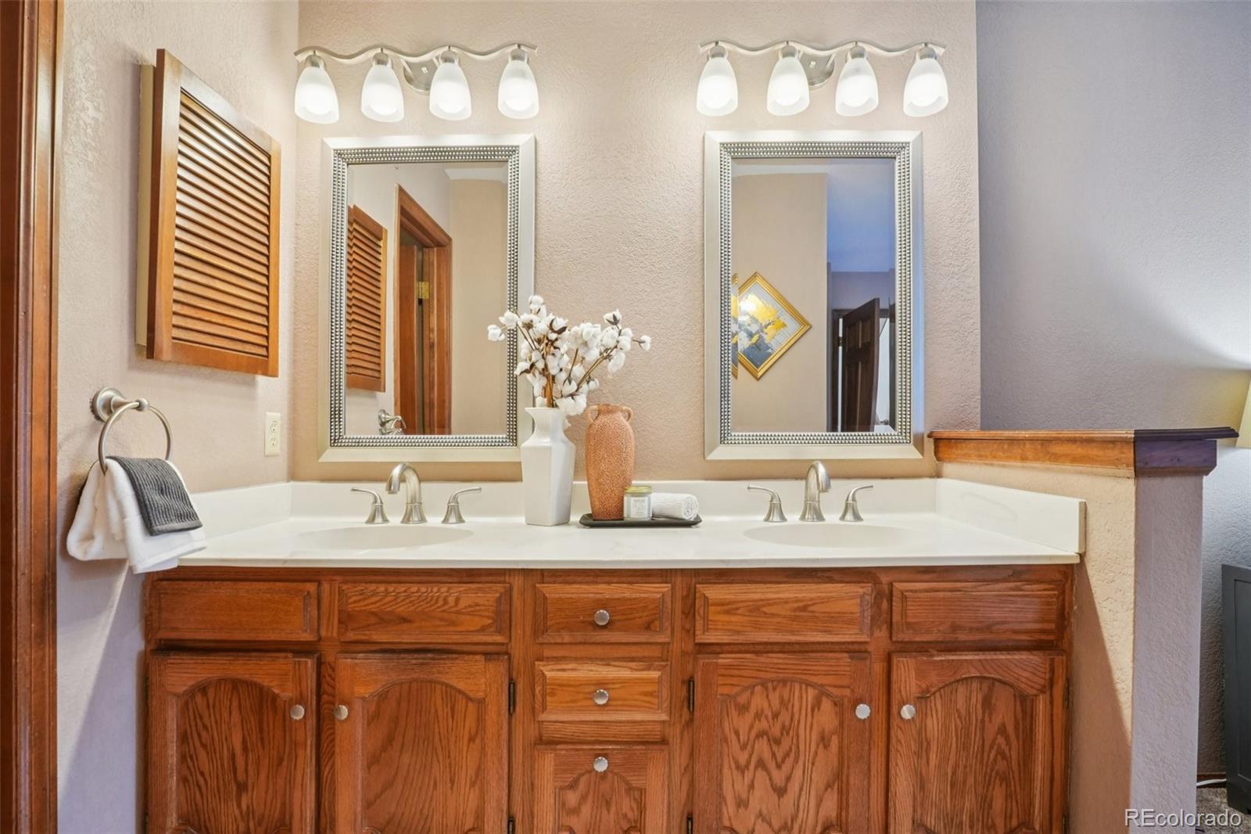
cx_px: 626
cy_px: 417
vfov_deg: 72.0
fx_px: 573
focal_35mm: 16
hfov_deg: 95.0
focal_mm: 11
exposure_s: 1/30
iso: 800
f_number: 8
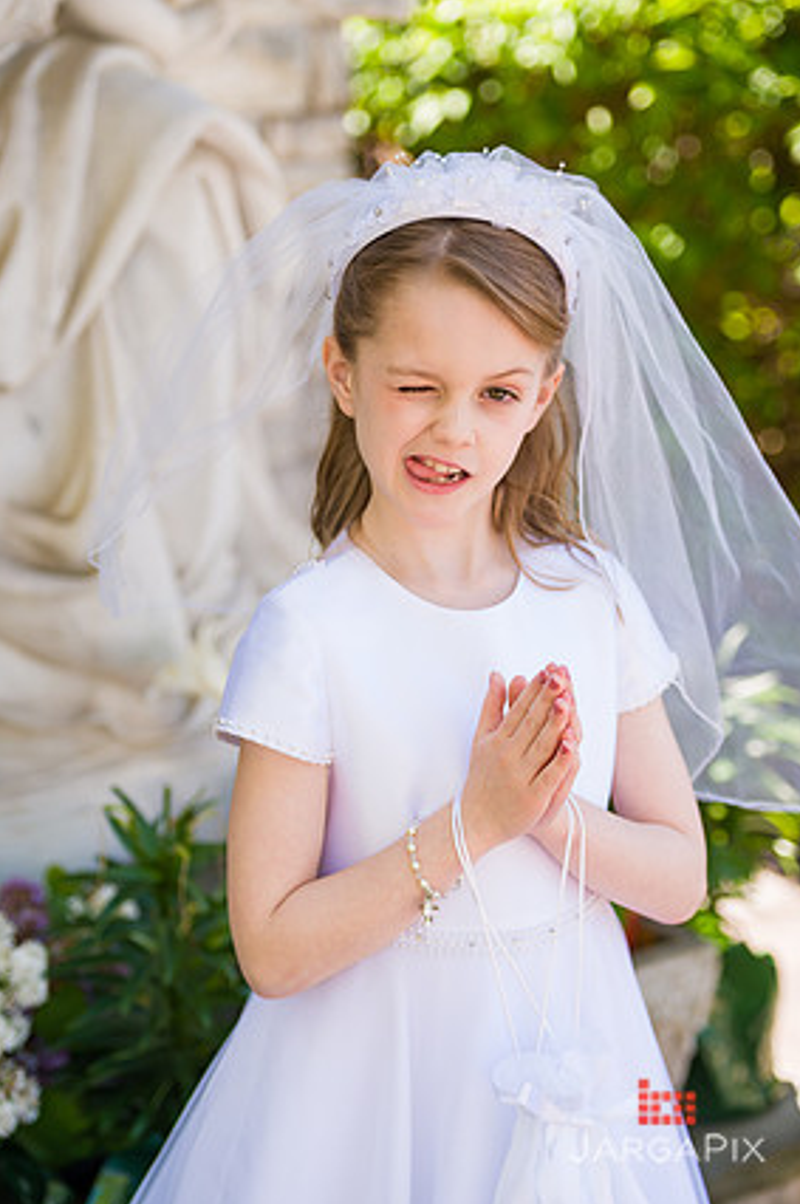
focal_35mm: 74
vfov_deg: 27.4
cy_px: 588
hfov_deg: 18.4
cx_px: 414
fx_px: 2473
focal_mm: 70
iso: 200
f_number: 3.2
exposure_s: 1/500
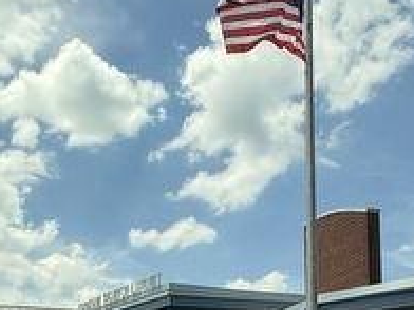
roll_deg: +0.4
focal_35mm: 57
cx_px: 129
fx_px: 682
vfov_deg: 23.4
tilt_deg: +6.9
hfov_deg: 33.4
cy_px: 375
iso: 50
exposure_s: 1/2415
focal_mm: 2.22
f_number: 2.2
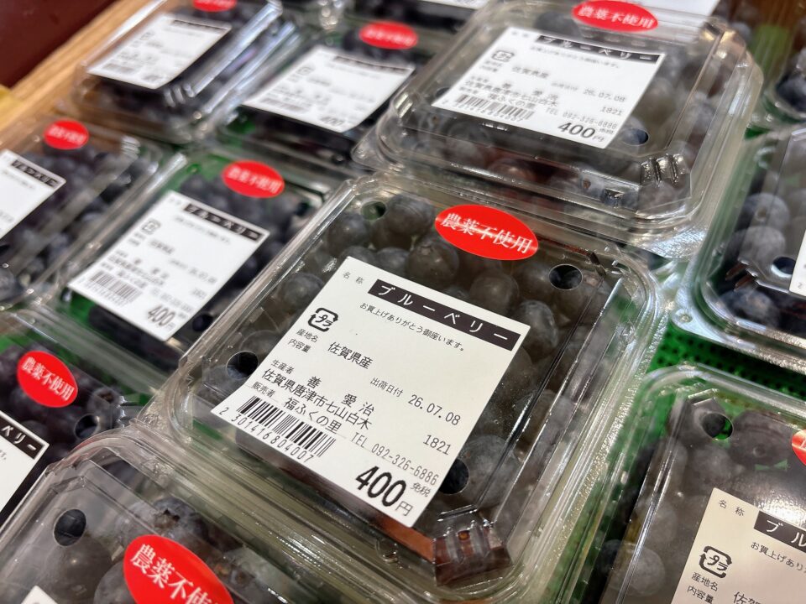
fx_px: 605
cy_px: 302
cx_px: 403
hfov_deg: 67.3
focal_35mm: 26
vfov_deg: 53.1
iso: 80
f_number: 1.6
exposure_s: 1/60
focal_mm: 5.96
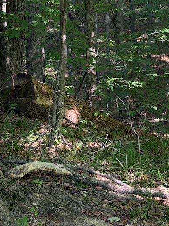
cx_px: 255
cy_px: 90
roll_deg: -0.8
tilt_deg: -16.0
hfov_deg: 12.2
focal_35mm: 116
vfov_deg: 17.0
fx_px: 756
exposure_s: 1/106
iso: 100
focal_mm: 6.76
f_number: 1.78
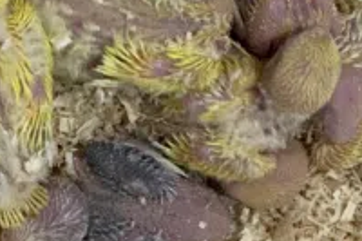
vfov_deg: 7.8
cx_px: 248
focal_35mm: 173
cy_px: -83
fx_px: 1738
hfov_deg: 11.9
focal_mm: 6
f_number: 2.4
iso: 200
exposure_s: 1/50
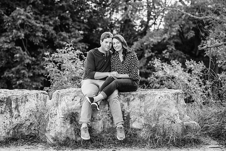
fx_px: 534
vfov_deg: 16.1
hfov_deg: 23.9
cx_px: 113
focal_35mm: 85
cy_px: 76
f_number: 2.8
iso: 320
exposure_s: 1/500
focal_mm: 85
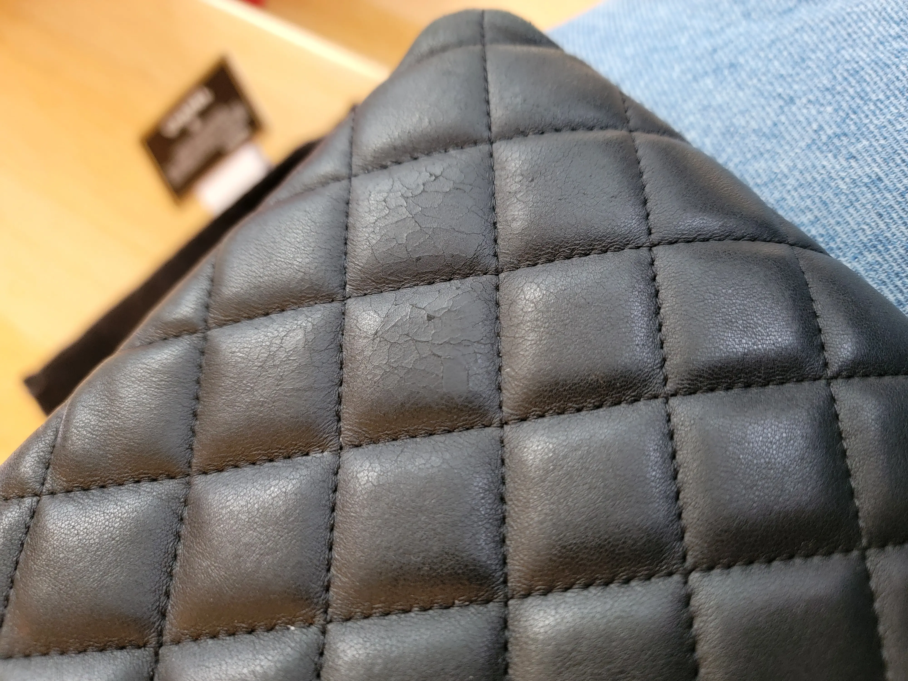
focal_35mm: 24
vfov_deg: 56.8
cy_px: 340
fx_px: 630
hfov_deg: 71.6
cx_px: 454
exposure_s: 1/50
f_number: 1.8
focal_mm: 6.7
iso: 640
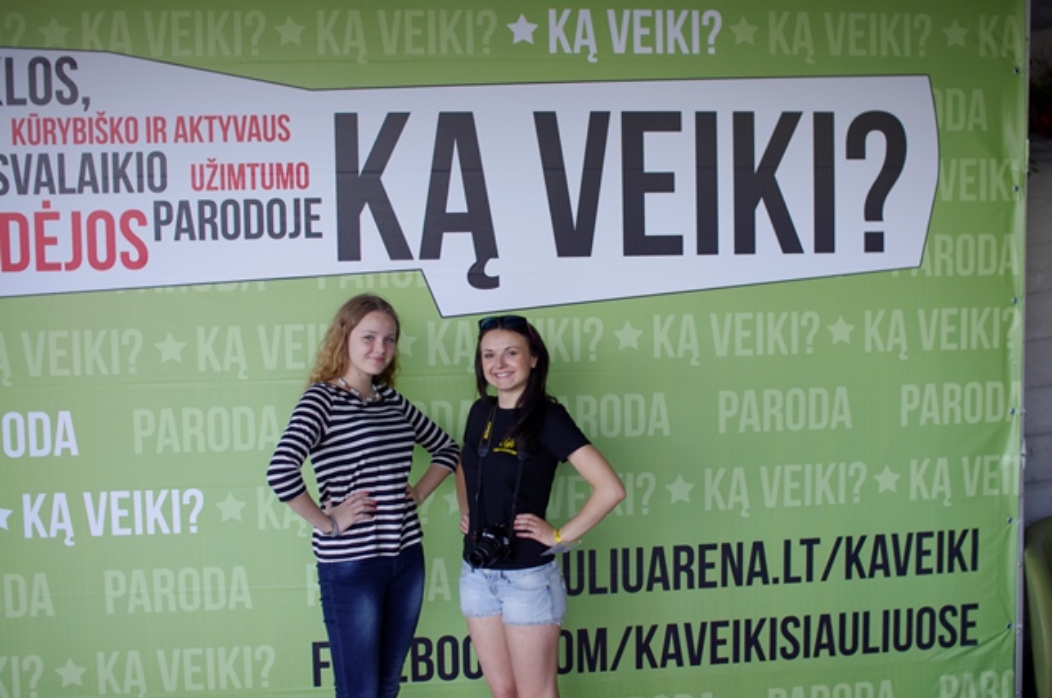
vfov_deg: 29.8
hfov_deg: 43.7
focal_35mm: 45
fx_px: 1313
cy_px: 349
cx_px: 526
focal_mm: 30
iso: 200
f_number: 2.2
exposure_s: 1/80
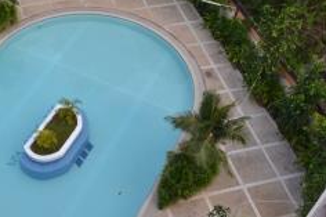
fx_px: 516
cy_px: 114
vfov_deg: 23.7
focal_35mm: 57
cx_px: 87
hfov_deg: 34.4
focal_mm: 20
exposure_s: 1/125
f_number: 5.6
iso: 140
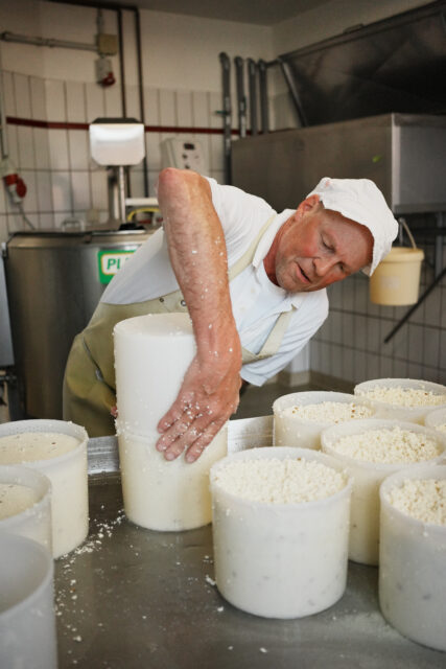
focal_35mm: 35
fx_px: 650
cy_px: 334
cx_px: 223
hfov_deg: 37.9
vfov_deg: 54.4
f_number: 2.8
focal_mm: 35
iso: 2500
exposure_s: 1/1250
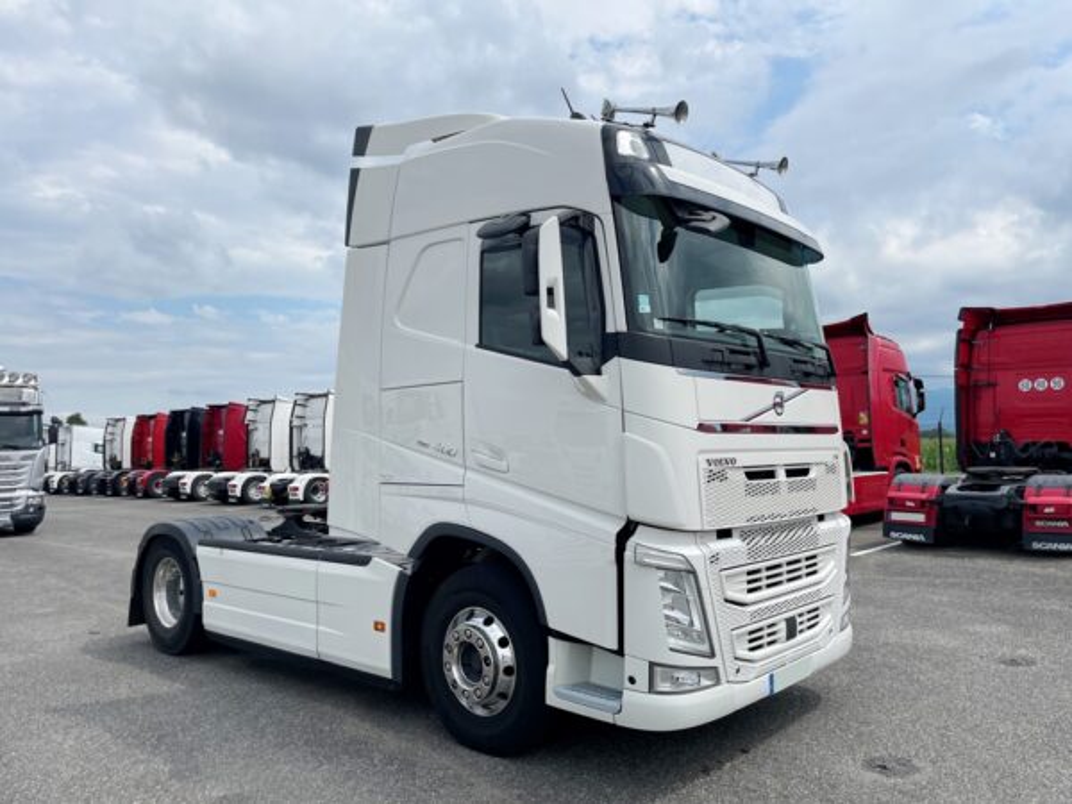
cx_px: 536
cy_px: 402
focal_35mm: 26
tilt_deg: +5.5
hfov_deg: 67.3
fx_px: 805
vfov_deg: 53.1
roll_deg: +1.6
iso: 32
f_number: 1.6
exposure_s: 1/5291
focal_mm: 4.2
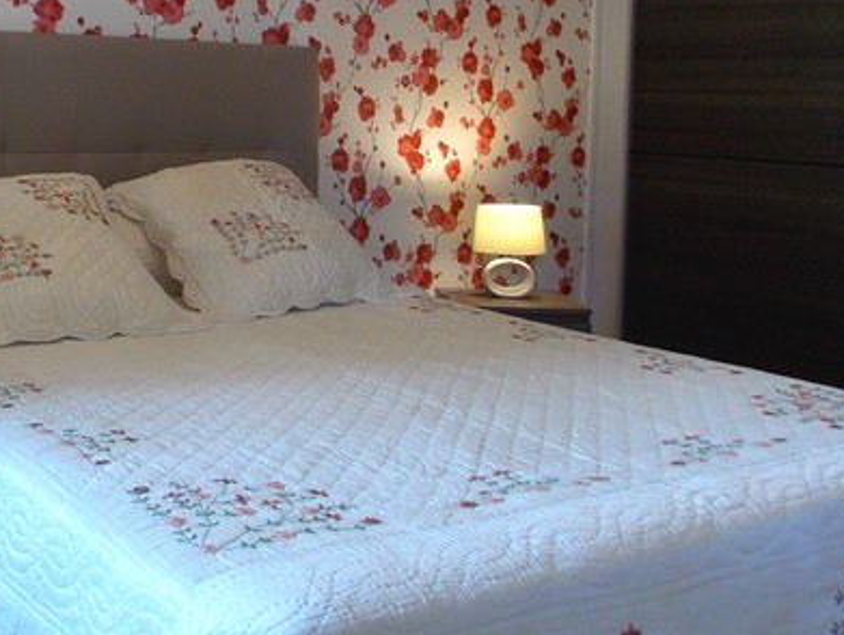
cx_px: 181
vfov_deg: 30.3
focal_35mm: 47
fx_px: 1147
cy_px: 145
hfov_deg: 39.0
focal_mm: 4
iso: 100
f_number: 3.1
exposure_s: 1/30
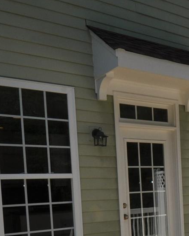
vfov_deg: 34.7
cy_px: 193
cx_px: 236
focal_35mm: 52
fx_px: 364
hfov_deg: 25.6
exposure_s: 1/200
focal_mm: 10
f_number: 16
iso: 200
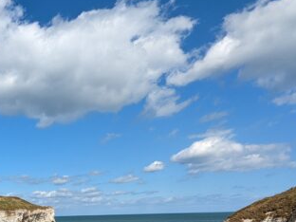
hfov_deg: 40.3
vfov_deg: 30.2
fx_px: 351
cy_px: 263
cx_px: 2
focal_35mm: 41
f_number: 2.2
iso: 50
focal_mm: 2.35
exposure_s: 1/2326
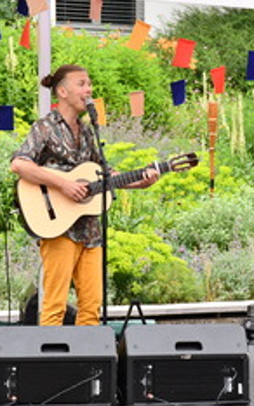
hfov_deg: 6.7
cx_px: 162
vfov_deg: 10.8
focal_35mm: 195
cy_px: 218
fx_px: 2162
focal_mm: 75
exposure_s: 1/250
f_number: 8
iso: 800
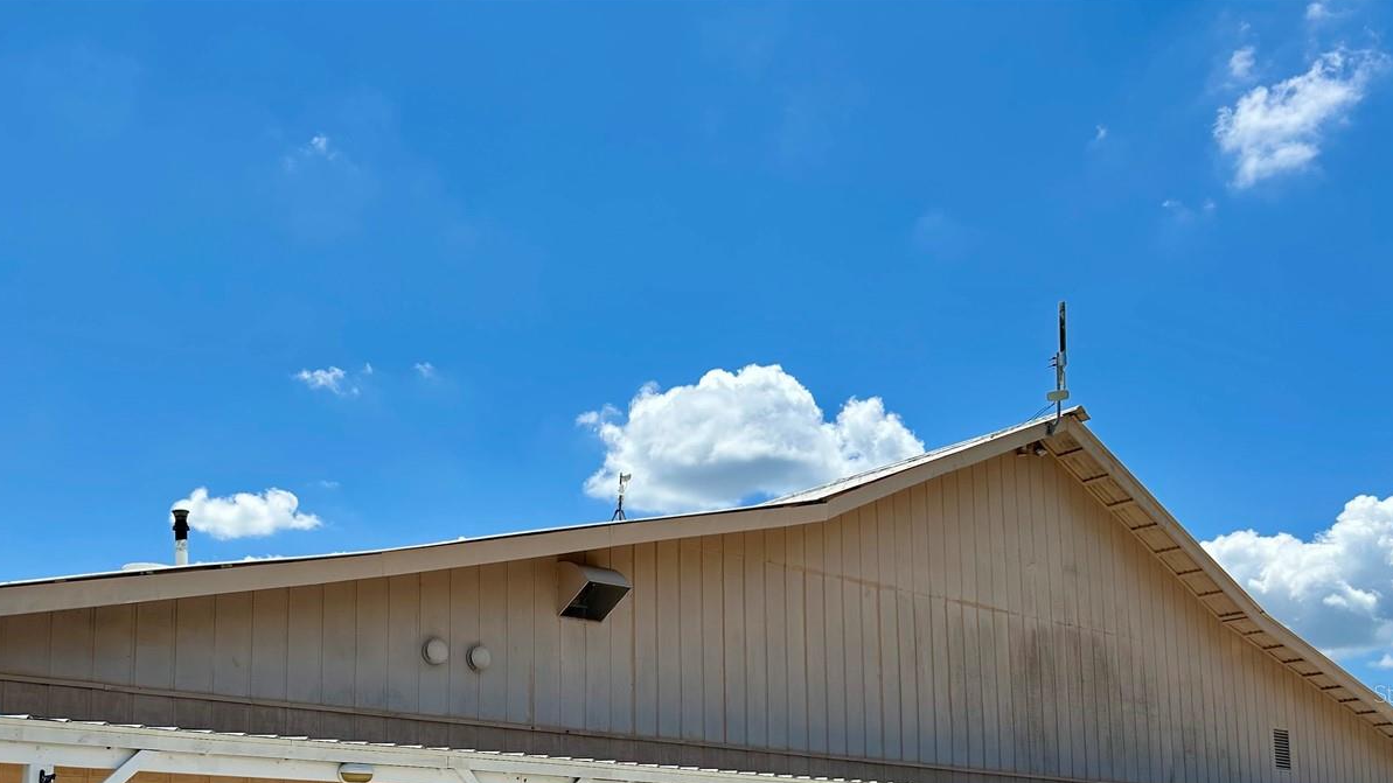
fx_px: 1404
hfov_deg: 52.4
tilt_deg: +8.4
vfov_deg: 30.0
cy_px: 693
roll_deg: +0.8
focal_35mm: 38
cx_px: 550
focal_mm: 5.7
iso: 50
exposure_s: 1/5319
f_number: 1.5
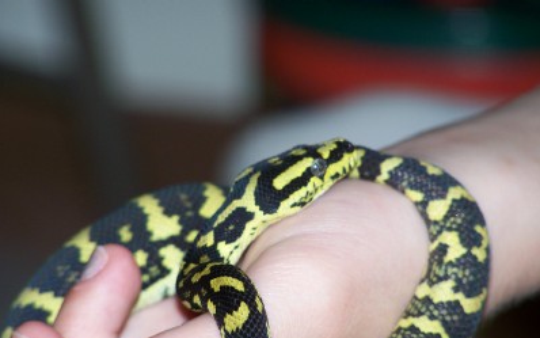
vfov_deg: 3.9
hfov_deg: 6.2
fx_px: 4976
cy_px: 171
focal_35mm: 338
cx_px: 270
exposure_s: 1/250
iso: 80
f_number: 3.4
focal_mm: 52.6
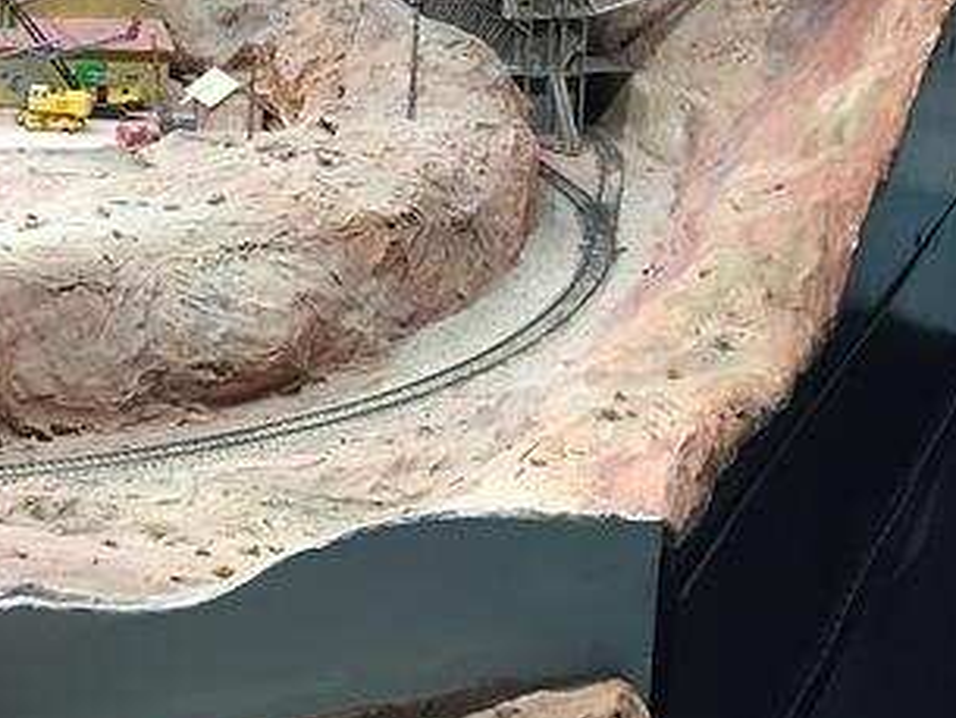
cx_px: -185
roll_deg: -1.1
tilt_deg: -8.8
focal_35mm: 76
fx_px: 2100
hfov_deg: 23.5
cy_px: 100
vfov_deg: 19.1
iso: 125
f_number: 2.2
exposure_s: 1/33
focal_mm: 4.15
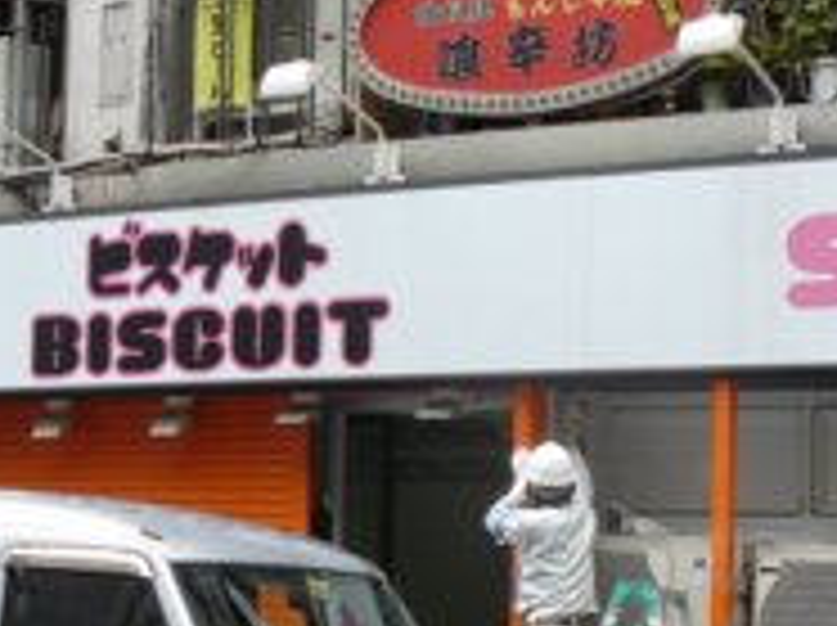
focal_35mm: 93
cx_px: 522
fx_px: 2246
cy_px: 576
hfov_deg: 21.1
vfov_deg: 15.6
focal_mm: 6
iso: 100
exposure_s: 1/80
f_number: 2.8
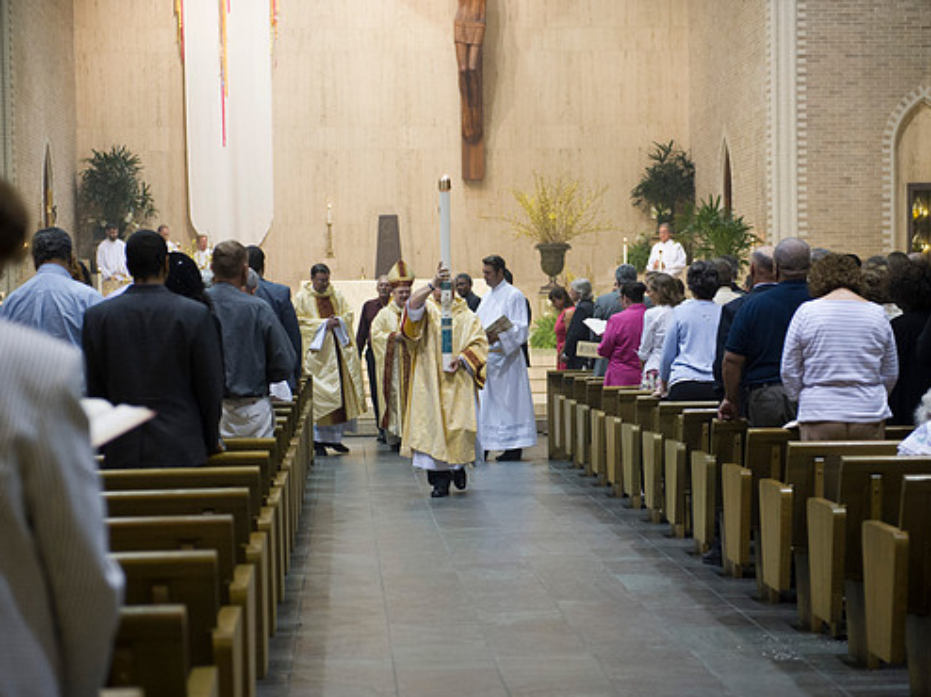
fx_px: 2124
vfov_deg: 18.6
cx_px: 505
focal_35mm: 79
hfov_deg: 24.7
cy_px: 362
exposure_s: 1/100
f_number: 2.8
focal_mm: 70
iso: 1600
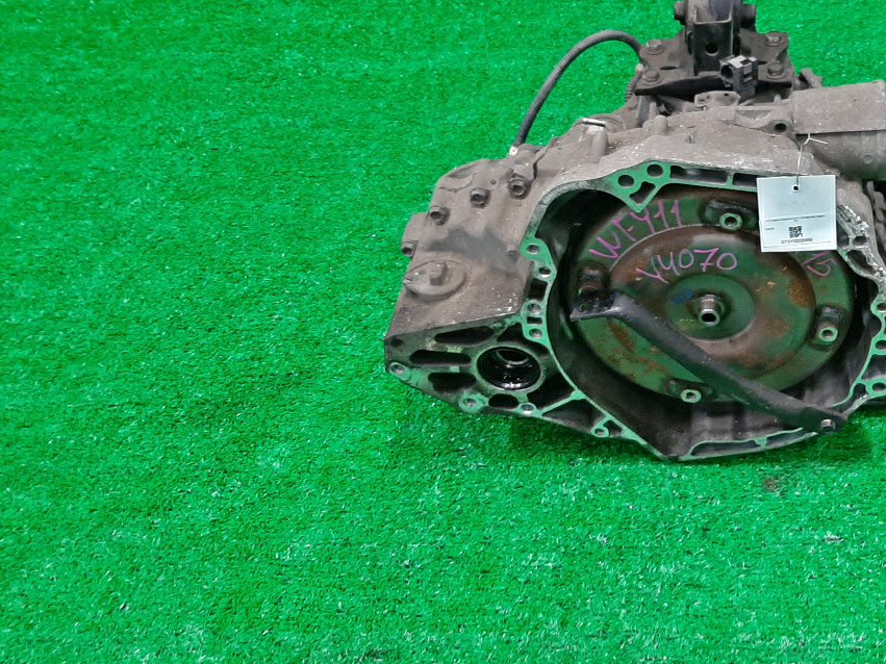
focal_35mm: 44
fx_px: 1126
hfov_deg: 40.9
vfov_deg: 32.8
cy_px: 282
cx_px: 723
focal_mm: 3.93
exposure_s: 1/50
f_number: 1.7
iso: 143
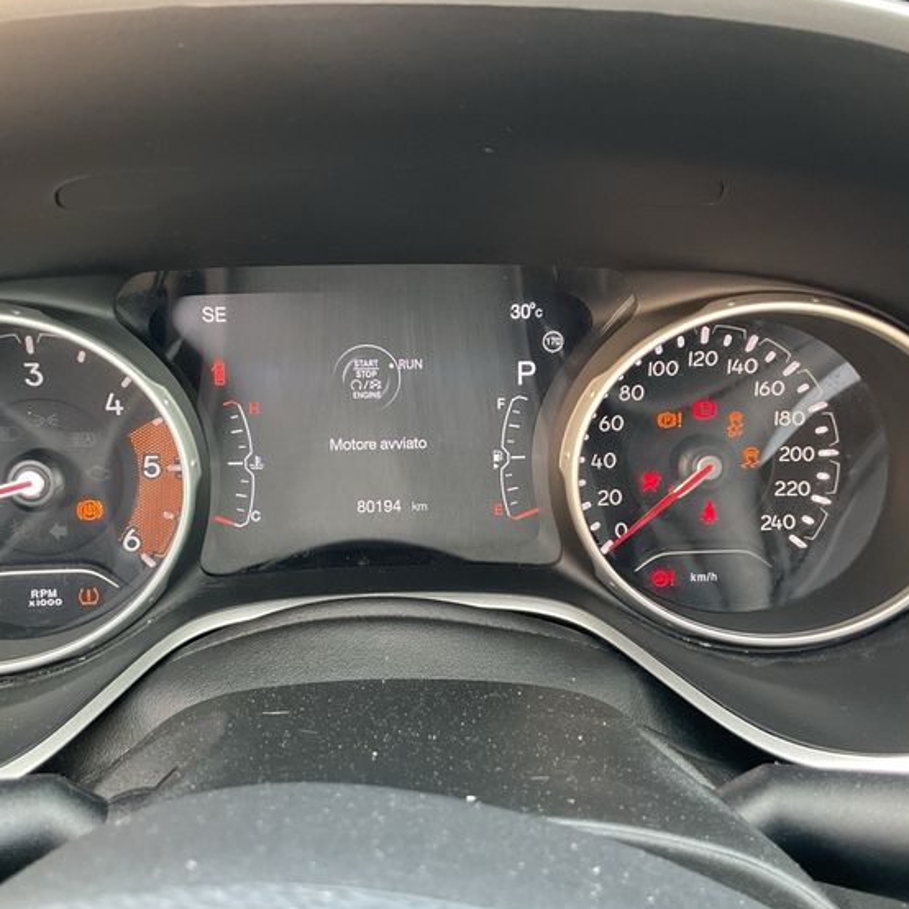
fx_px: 1099
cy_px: 474
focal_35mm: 37
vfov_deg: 44.9
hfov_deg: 44.9
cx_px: 433
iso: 64
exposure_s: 1/65
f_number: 1.8
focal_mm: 3
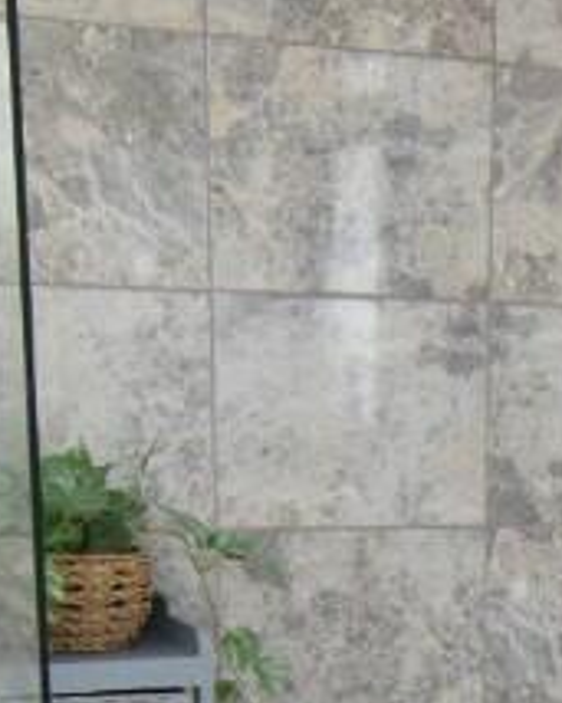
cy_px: 1013
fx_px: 2107
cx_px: 631
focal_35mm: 101
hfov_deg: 14.8
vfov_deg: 17.3
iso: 3200
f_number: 6.3
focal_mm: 15
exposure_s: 1/160
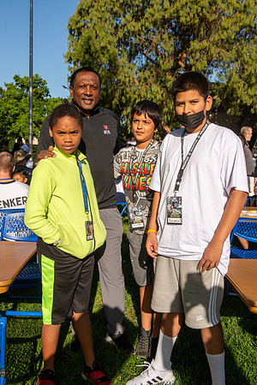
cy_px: 192
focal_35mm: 36
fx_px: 385
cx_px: 128
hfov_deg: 36.9
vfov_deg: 53.1
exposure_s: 1/250
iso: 100
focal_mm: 36
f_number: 8
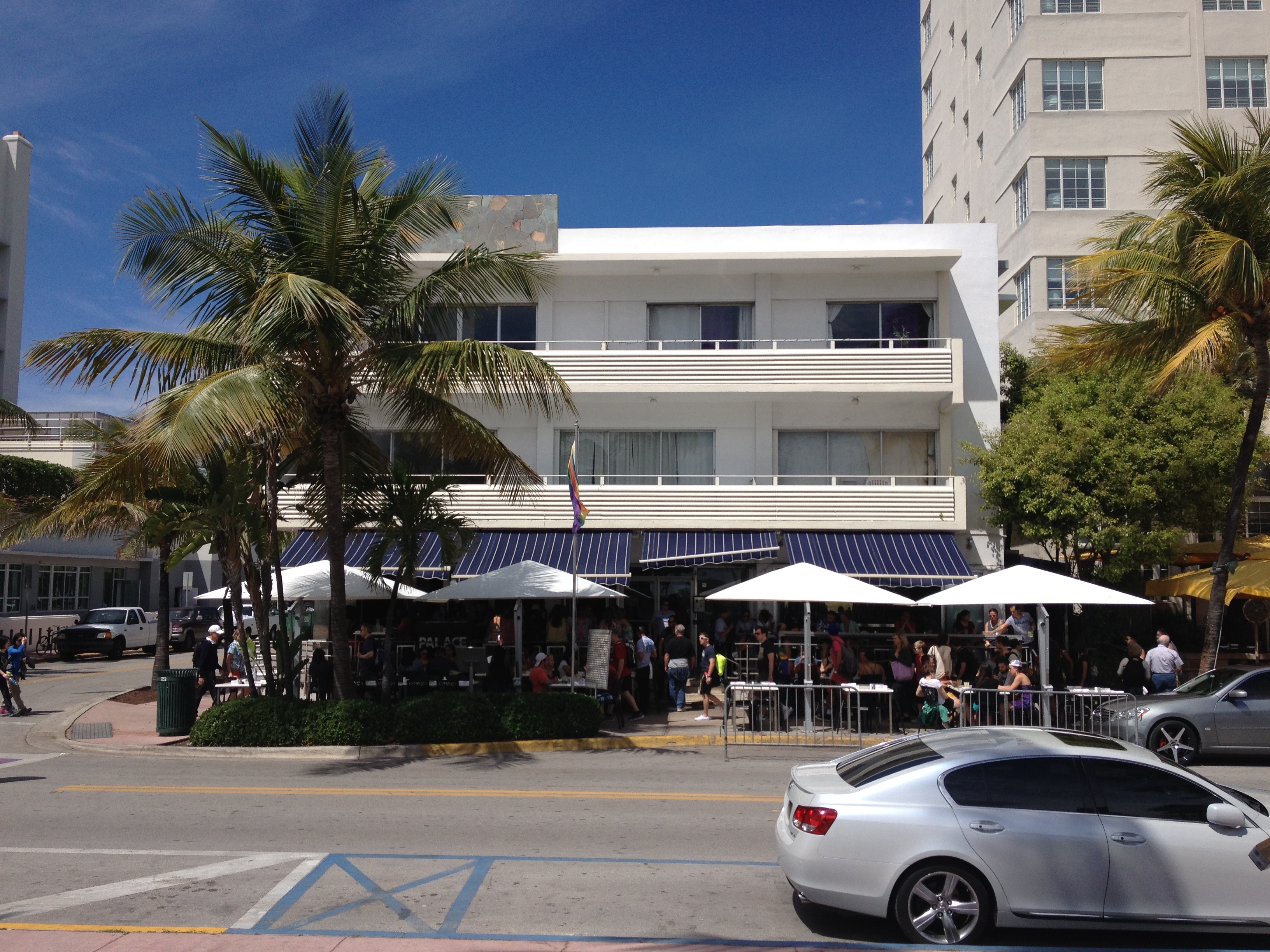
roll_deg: +0.5
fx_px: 1284
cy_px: 476
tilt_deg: +3.0
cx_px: 635
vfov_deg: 40.7
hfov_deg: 52.6
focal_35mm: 35
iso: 50
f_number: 2.4
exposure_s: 1/2907
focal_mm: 4.28
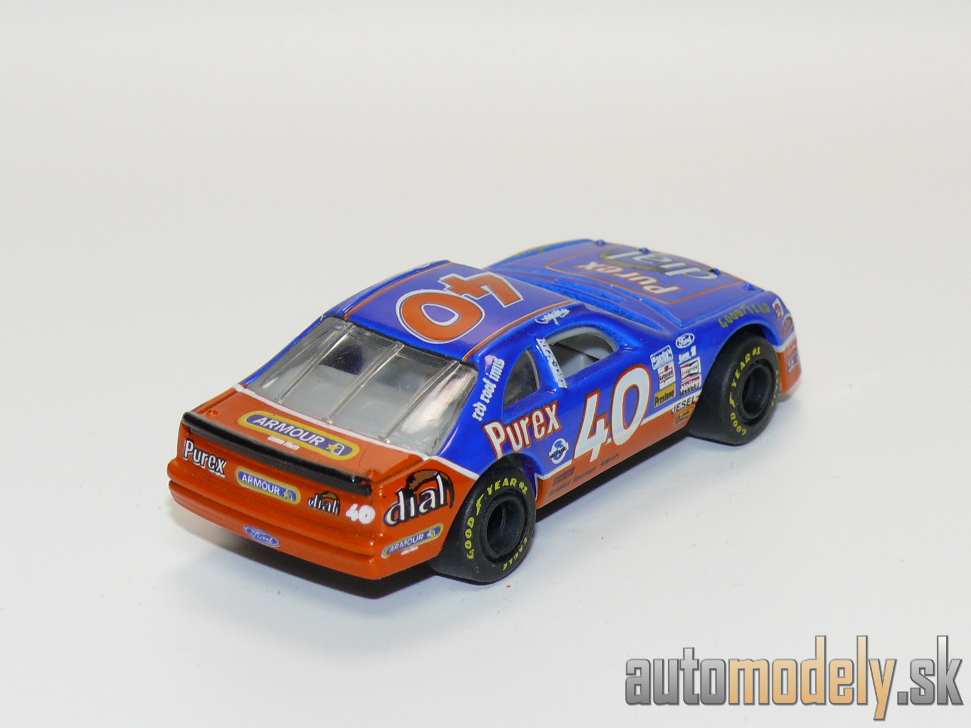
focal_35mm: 112
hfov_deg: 17.6
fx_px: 3142
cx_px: 486
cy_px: 364
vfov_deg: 13.2
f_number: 4
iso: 100
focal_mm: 14.2
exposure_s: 1/30
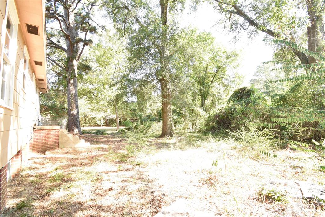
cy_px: 108
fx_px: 135
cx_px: 162
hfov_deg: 100.4
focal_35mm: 15
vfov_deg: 77.3
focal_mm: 10
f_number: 11
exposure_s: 1/15
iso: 400
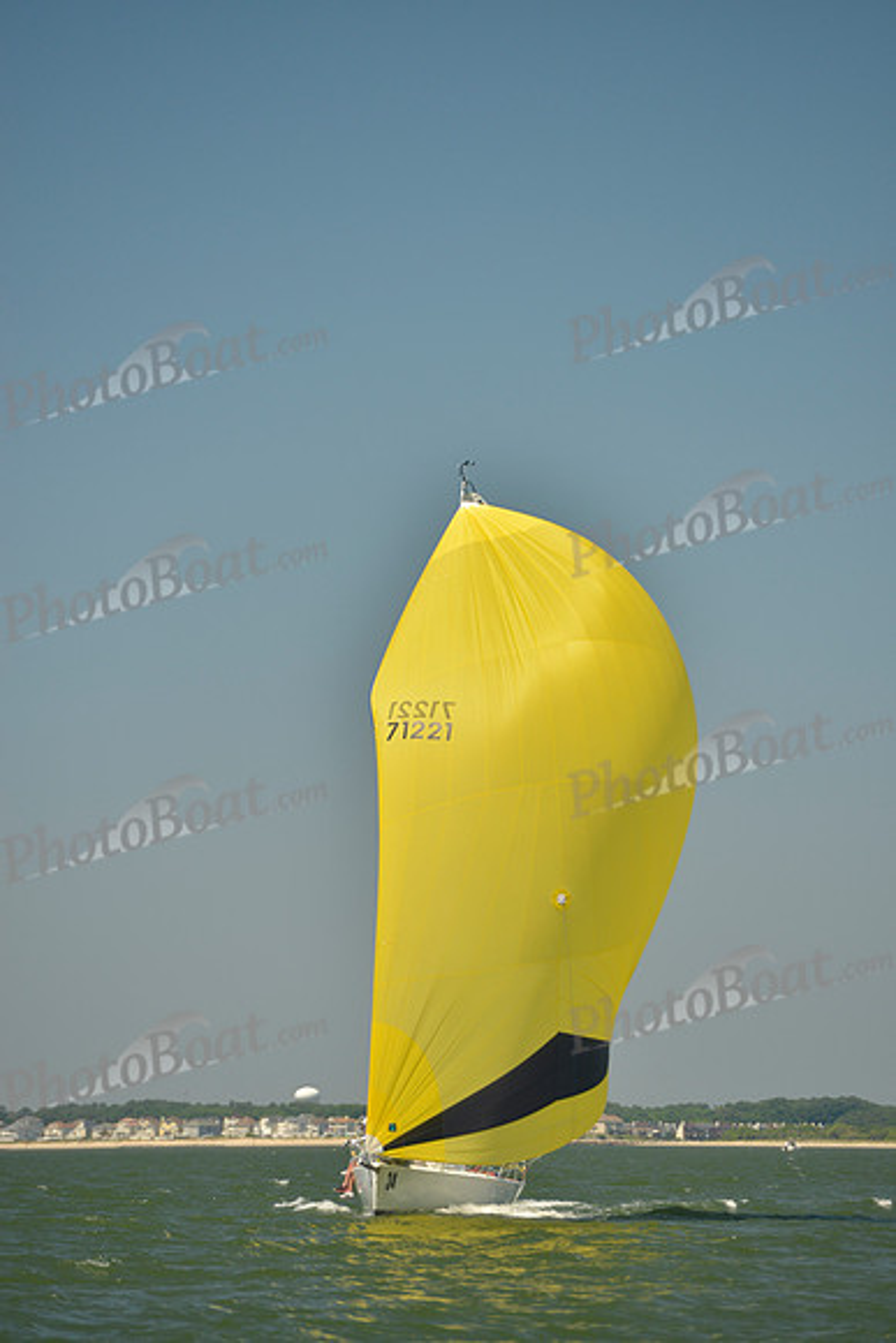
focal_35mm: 200
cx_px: 448
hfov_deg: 6.9
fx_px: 7462
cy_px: 672
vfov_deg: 10.3
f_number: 5
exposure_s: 1/800
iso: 200
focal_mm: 200
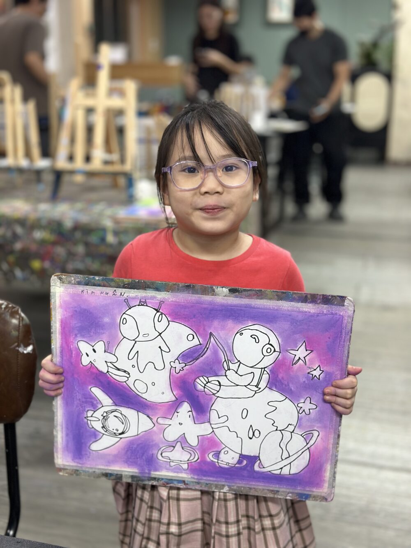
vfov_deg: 39.7
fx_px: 760
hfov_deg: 30.3
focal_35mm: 48
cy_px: 274
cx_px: 206
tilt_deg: -16.3
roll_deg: -0.9
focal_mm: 6.86
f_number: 1.78
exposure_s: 1/100
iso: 160
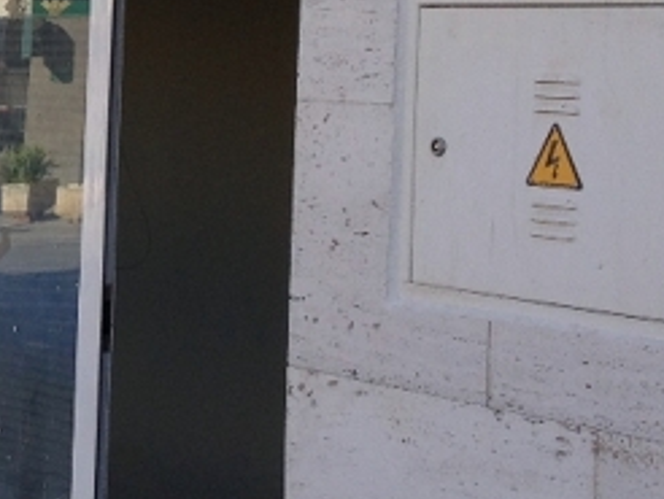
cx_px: -181
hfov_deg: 14.8
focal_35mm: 128
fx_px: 2458
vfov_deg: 11.5
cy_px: -28
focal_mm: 4.28
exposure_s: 1/563
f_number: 2.4
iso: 50
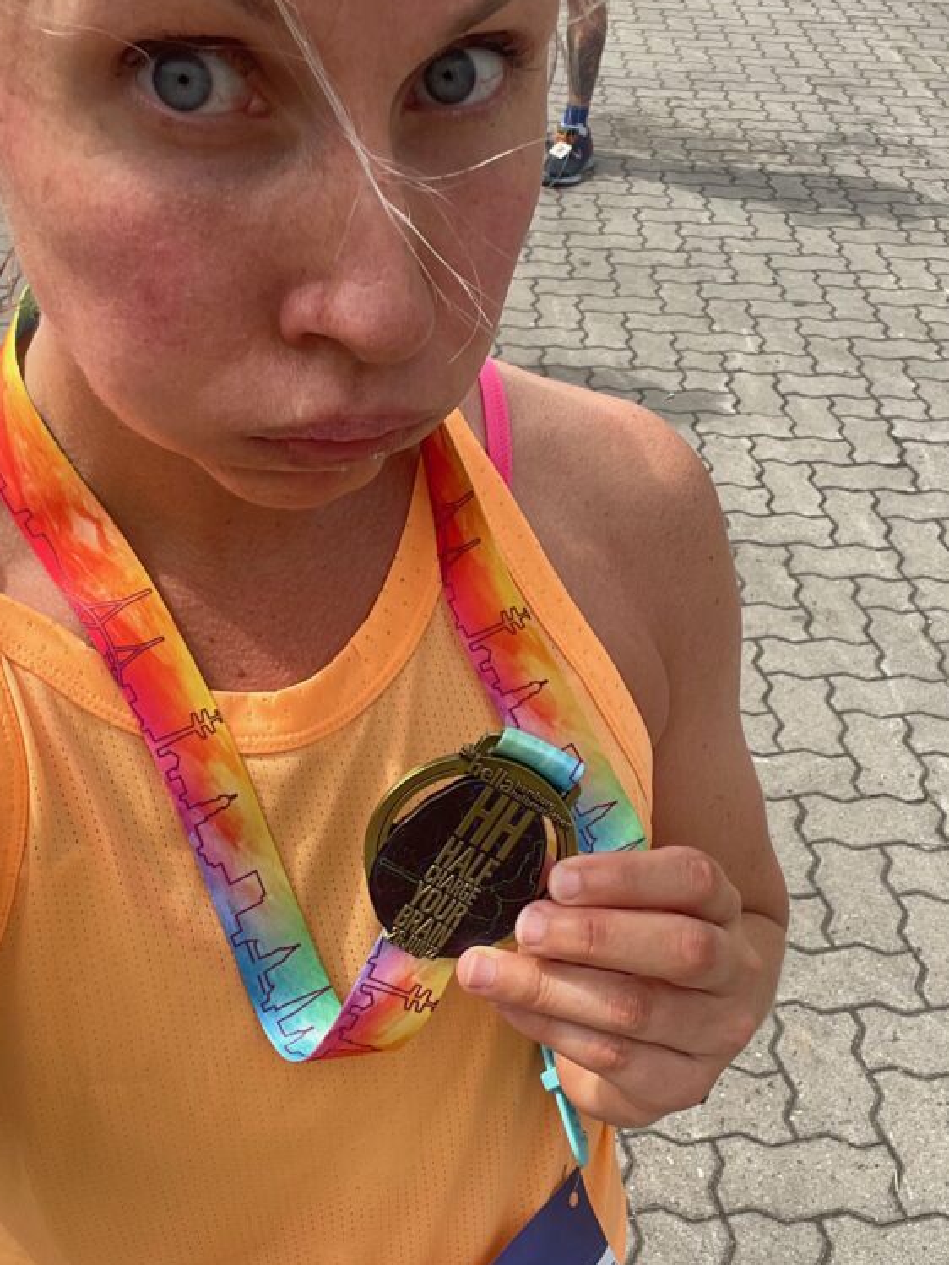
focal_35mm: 41
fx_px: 1498
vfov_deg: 45.6
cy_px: 743
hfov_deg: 35.1
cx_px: 486
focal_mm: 2.71
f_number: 2.2
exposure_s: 1/772
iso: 25
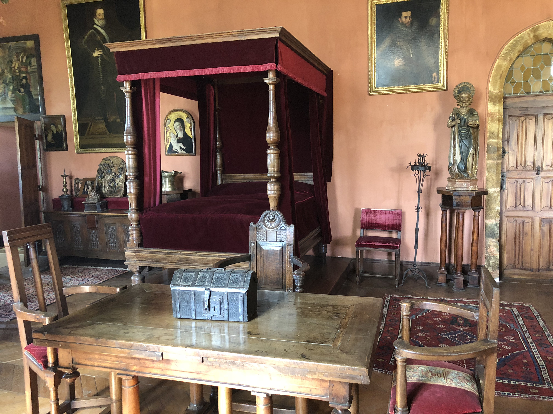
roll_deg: +2.1
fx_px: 447
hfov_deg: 63.4
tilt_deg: -5.5
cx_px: 276
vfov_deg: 49.7
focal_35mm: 28
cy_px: 207
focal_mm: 4
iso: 100
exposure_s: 1/11
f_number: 1.8
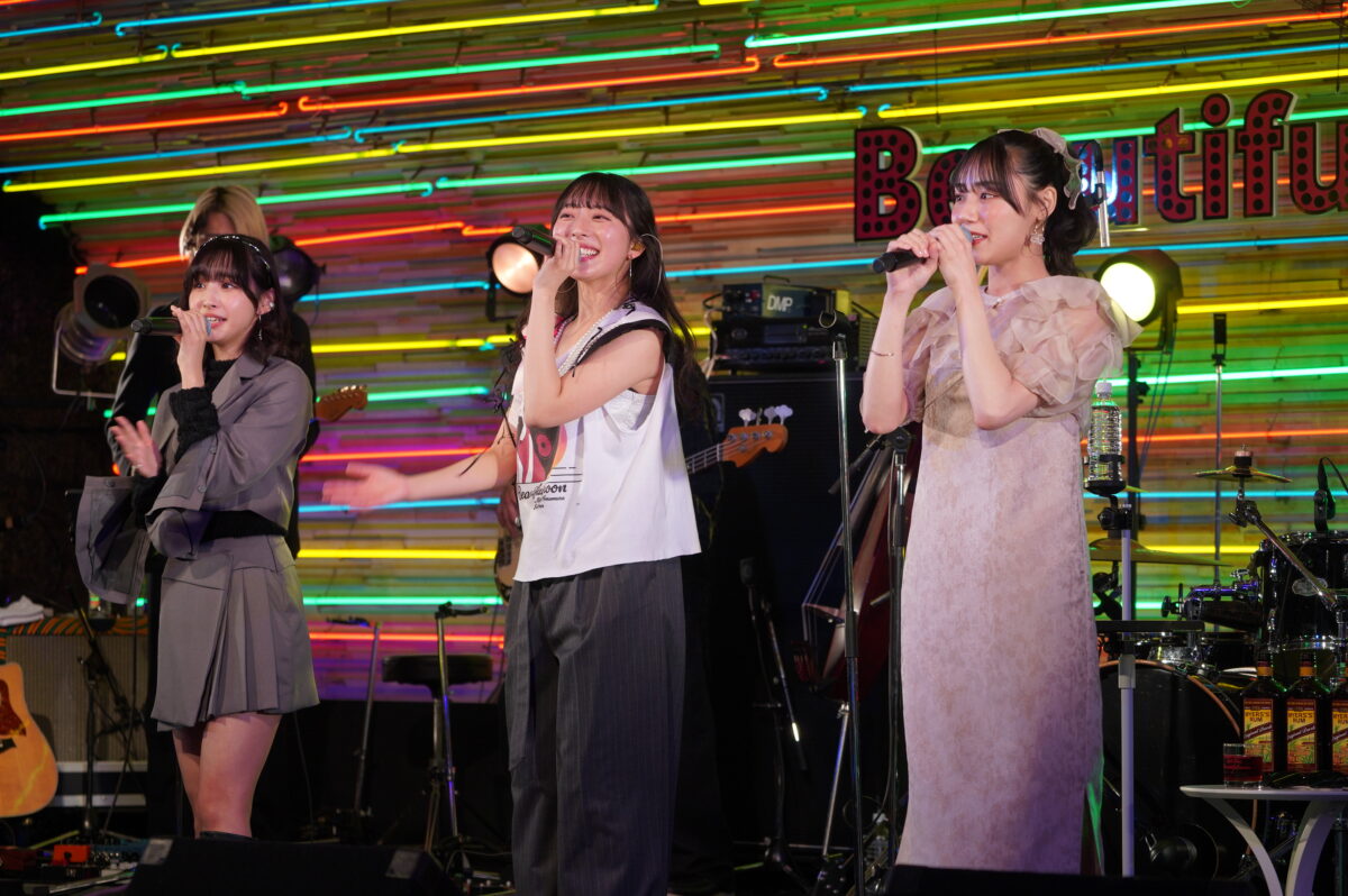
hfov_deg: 19.5
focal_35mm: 105
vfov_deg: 13.0
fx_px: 3928
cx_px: 674
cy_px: 448
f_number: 5
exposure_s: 1/160
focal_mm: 105
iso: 640
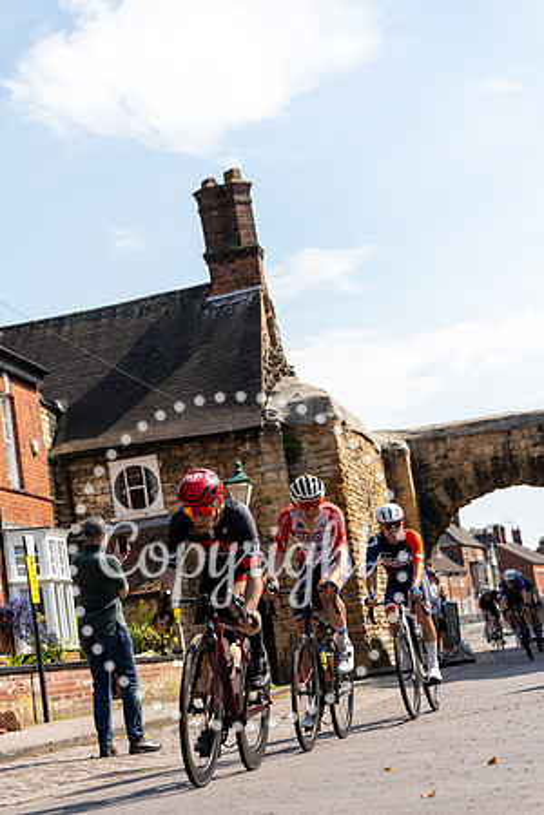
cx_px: 272
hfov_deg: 18.2
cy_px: 408
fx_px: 1700
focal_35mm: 75
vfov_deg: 27.0
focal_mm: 75
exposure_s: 1/640
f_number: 4.5
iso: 100
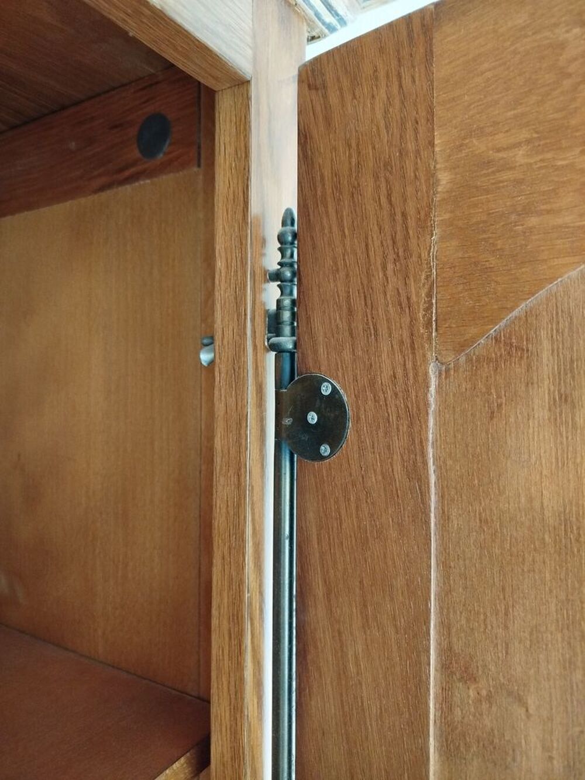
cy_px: 390
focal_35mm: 24
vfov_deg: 71.6
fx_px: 541
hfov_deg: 56.8
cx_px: 292
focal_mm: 5.31
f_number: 1.7
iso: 1000
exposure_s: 1/17
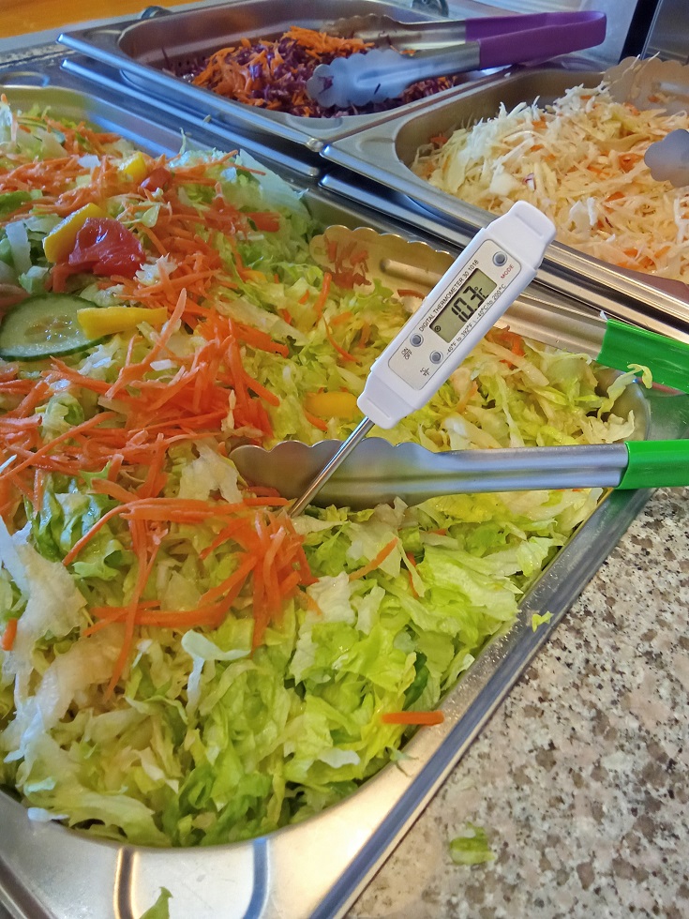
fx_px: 743
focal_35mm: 28
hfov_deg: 49.7
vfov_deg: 63.4
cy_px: 460
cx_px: 344
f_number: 2
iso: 250
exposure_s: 1/33.3
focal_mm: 2.78
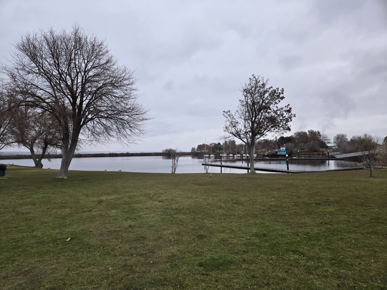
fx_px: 257
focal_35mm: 23
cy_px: 145
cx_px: 194
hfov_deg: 73.9
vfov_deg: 58.9
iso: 50
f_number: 1.8
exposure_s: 1/180
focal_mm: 5.4
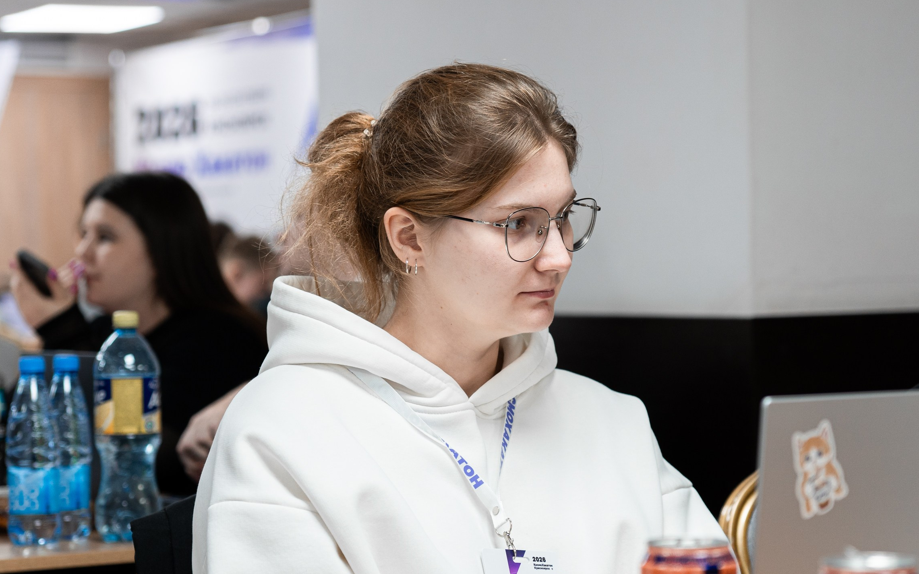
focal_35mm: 90
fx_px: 2254
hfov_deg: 23.0
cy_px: 273
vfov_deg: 14.5
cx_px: 459
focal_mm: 58.2
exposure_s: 1/125
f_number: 2.8
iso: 640
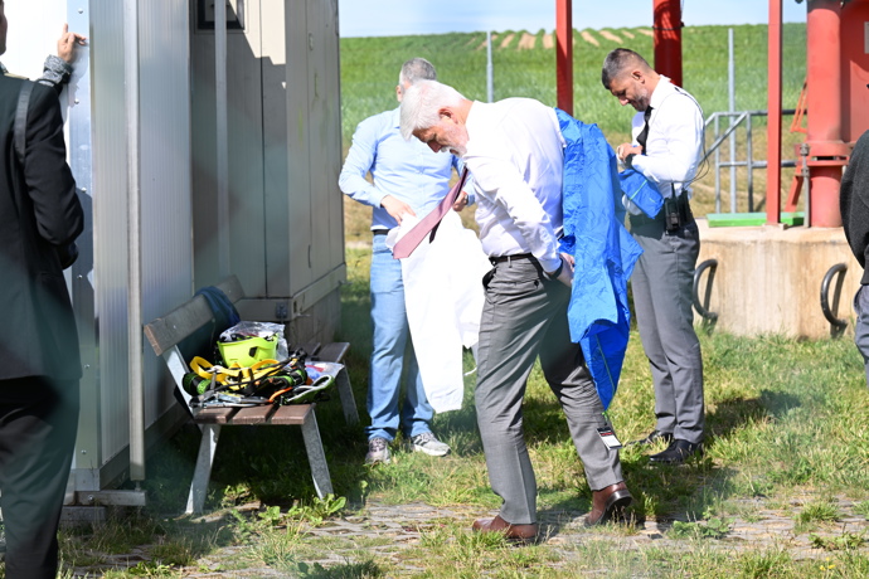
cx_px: 434
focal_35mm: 86
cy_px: 290
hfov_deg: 23.6
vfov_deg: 15.9
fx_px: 2076
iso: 320
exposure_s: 1/1250
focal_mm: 86
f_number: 5.6
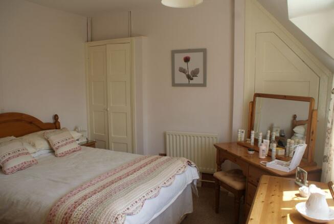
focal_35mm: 27
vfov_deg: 48.0
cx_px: 167
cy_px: 112
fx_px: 251
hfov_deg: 67.3
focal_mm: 18
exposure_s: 1/50
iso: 100
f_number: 5.6
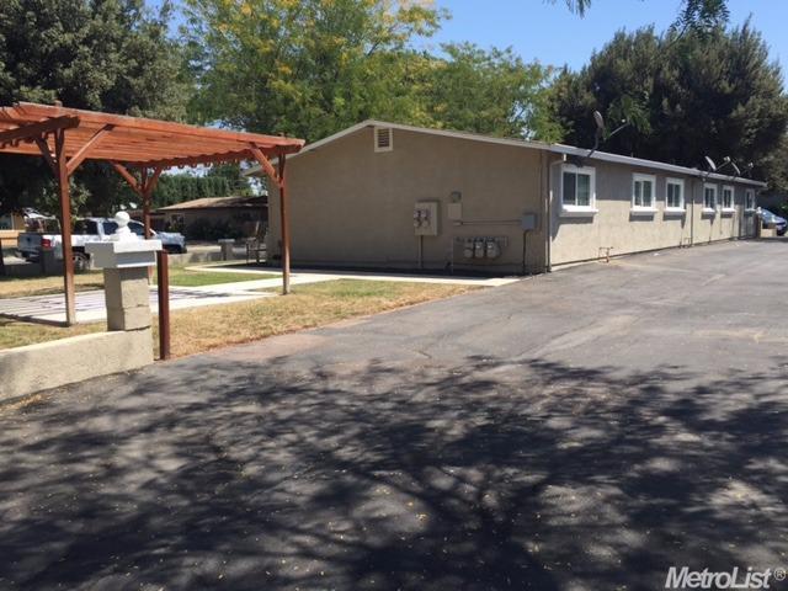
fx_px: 660
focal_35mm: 29
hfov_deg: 61.7
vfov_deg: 48.2
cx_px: 394
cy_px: 296
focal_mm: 4.15
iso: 32
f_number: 2.2
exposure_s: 1/1276
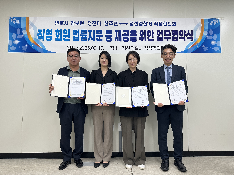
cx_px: 117
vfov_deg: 56.8
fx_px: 162
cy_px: 88
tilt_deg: +2.7
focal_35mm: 24
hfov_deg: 71.6
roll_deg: +0.3
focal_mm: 6.86
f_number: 1.78
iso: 100
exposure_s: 1/120
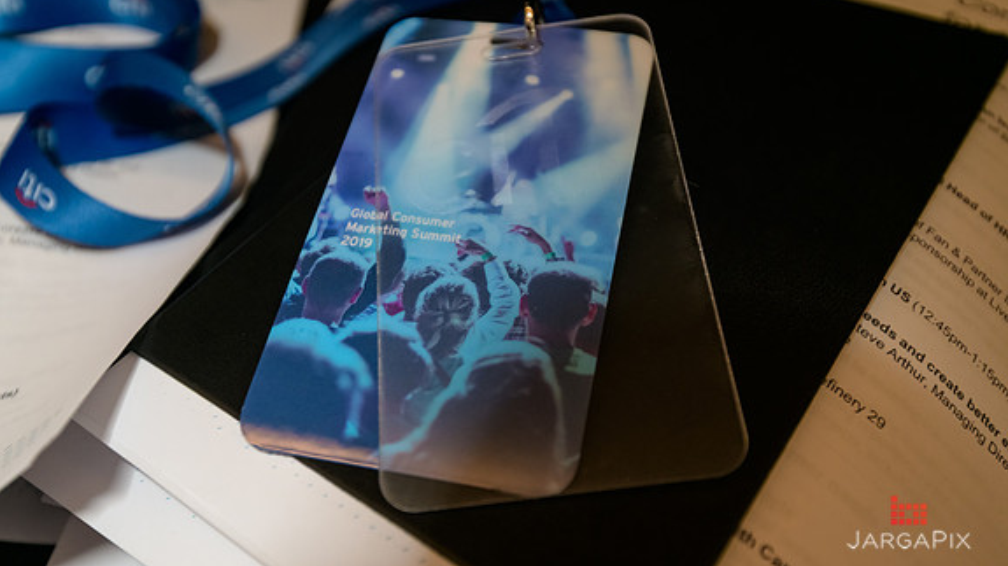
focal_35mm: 37
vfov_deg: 31.9
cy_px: 248
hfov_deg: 54.0
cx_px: 507
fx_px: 989
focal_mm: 35
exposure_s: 1/100
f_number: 4
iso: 1600
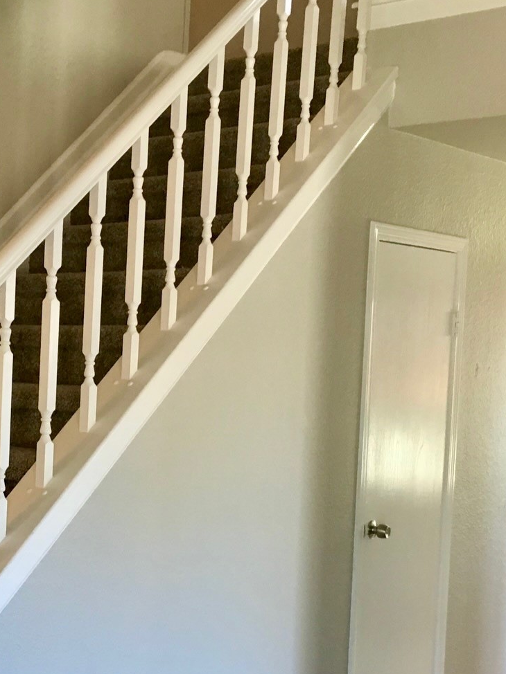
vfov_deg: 31.6
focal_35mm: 61
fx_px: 1189
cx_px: 24
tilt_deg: -2.9
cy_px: 417
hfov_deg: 23.2
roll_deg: -0.6
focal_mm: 4.15
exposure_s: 1/30
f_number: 2.2
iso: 100
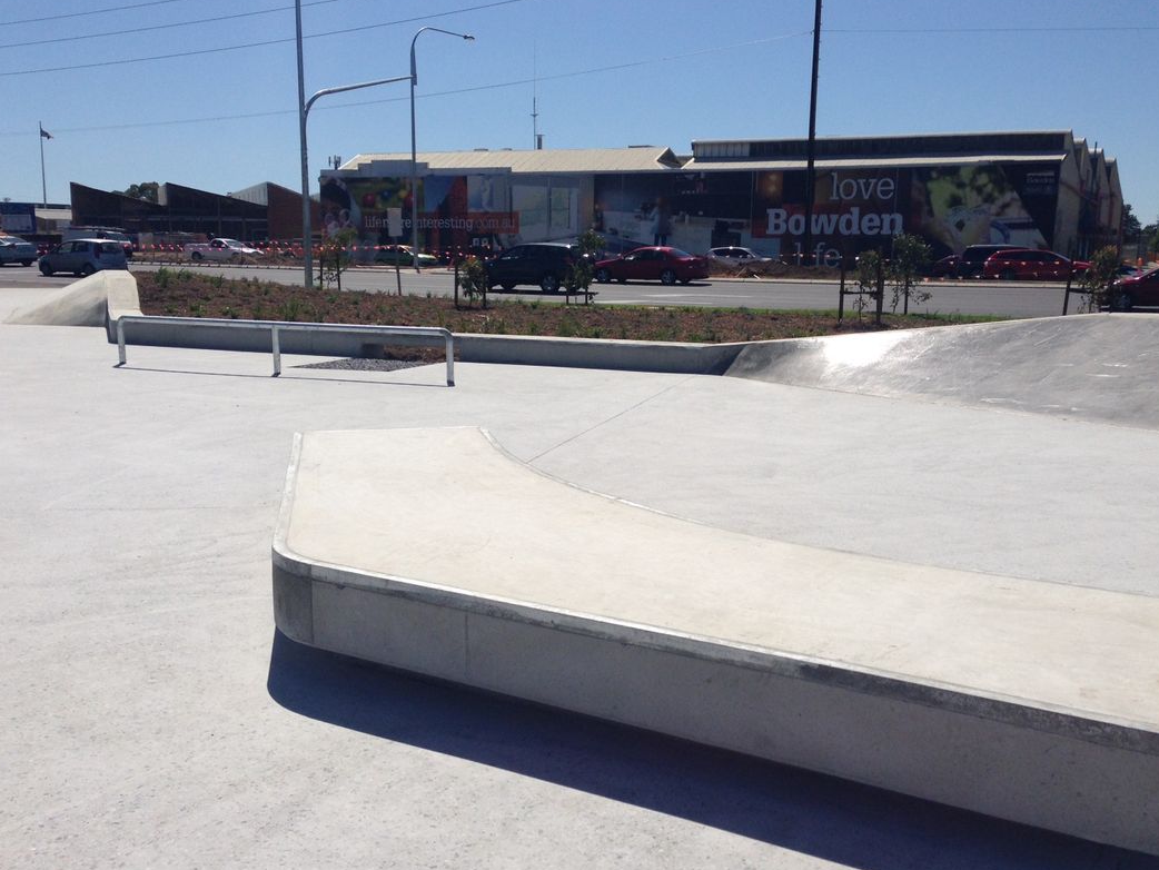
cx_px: 632
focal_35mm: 38
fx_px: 1273
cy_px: 467
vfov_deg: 37.7
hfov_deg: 48.9
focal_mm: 4.12
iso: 50
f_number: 2.4
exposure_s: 1/4525
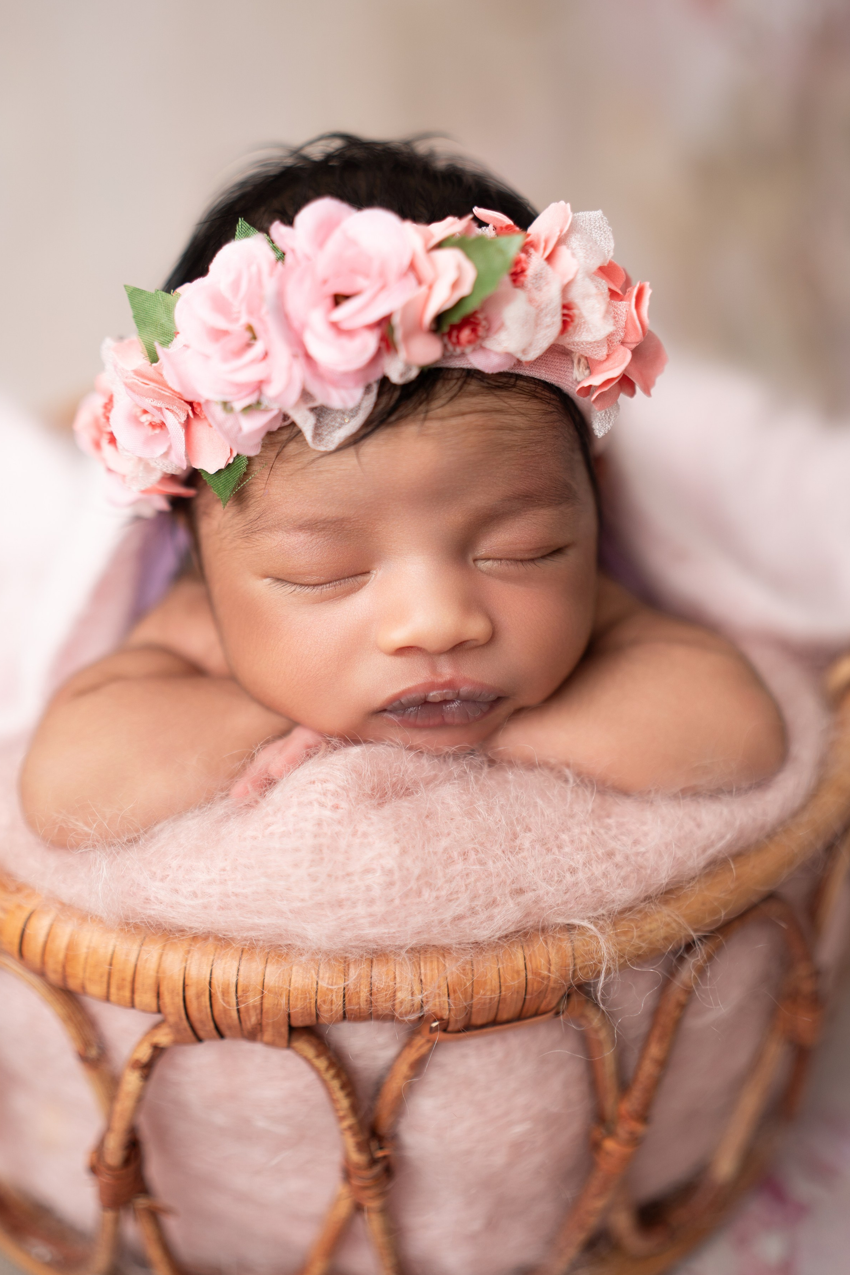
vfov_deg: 48.4
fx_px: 1417
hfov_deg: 33.4
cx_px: 407
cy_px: 584
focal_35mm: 40
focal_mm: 35
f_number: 1.8
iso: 100
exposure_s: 1/160
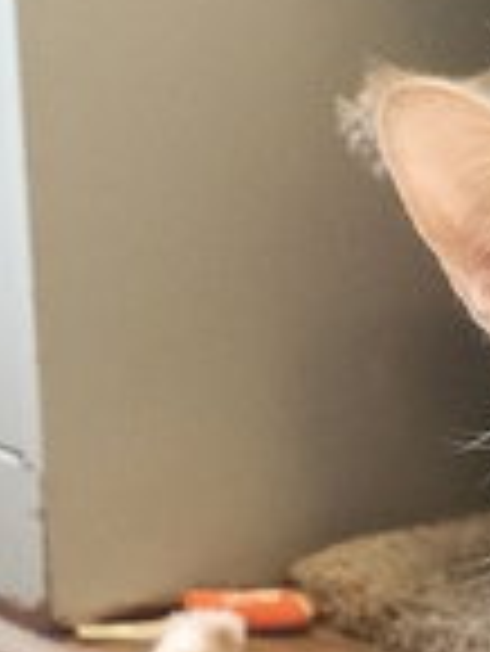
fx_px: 1998
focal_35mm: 106
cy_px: 785
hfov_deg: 12.3
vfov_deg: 17.6
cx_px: 998
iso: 500
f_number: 1.8
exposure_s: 1/120
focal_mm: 6.4
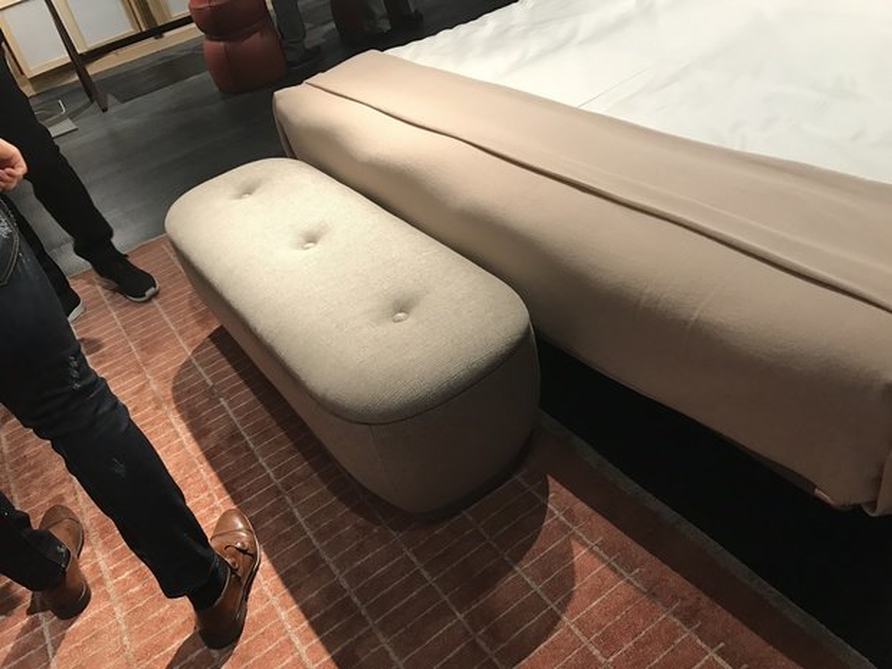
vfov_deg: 49.7
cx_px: 446
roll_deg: +12.9
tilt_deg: -37.8
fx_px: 722
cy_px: 334
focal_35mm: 28
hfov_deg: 63.4
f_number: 1.8
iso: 40
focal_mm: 3.99
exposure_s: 1/20
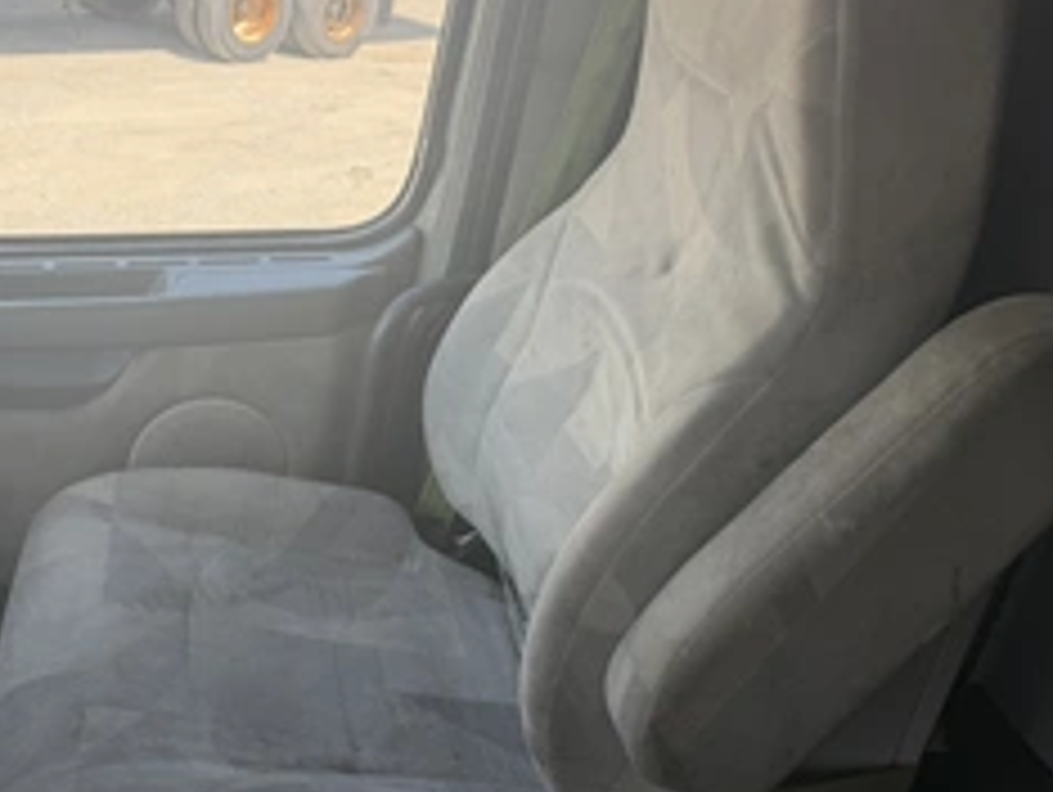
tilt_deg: -23.8
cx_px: 248
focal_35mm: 41
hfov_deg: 44.0
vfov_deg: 35.2
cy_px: 378
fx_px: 1248
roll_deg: -7.3
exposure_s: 1/491
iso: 80
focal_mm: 6.76
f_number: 1.78
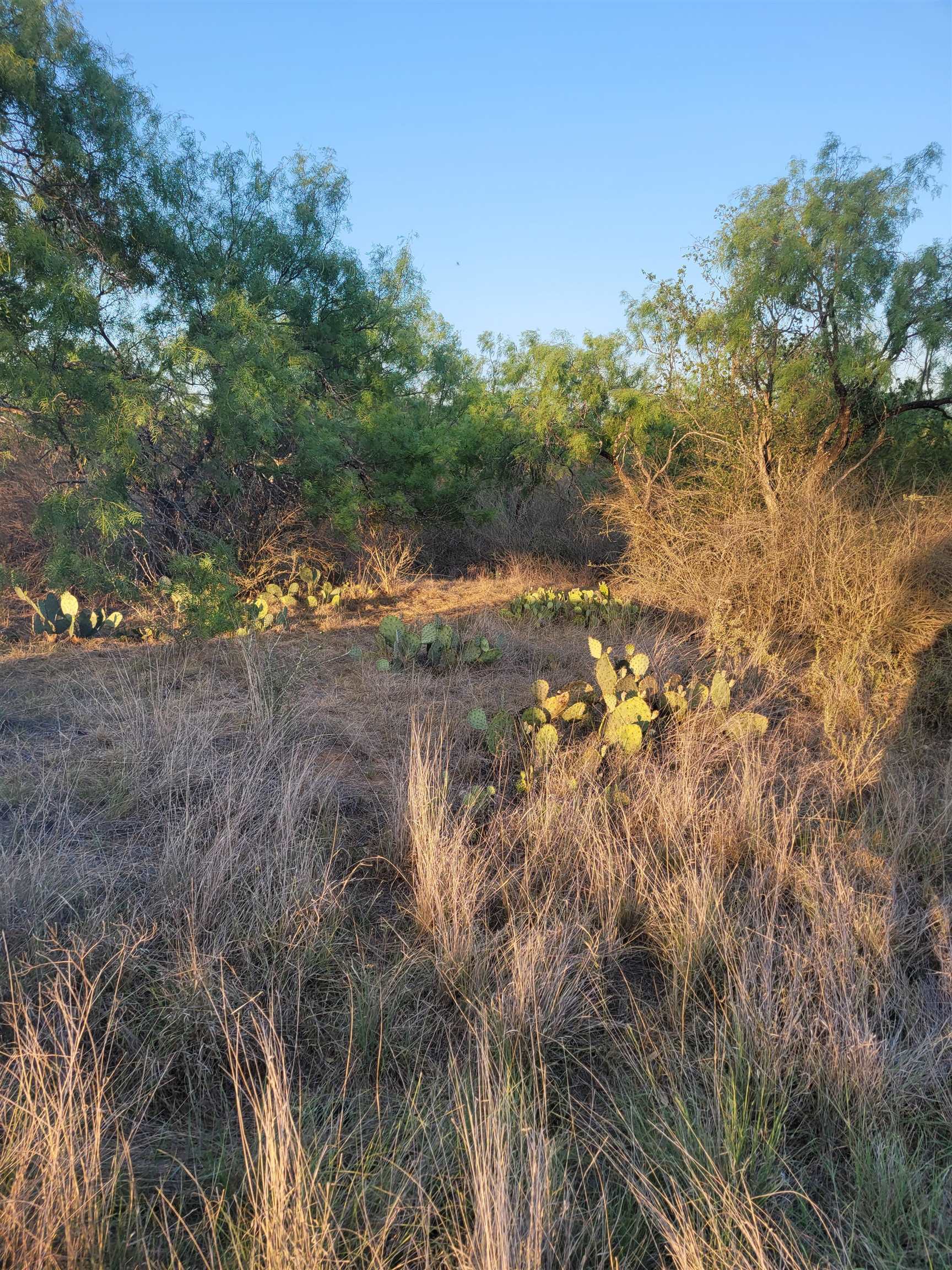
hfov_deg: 53.1
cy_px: 635
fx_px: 953
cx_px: 476
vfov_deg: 67.3
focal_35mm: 26
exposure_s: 1/453
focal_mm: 5.4
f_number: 1.8
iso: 40
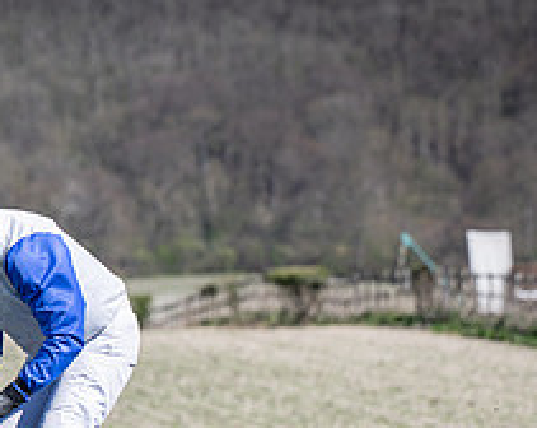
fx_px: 6472
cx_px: 305
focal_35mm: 408
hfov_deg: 4.8
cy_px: 552
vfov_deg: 3.8
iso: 200
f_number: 4
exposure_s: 1/2000
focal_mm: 120
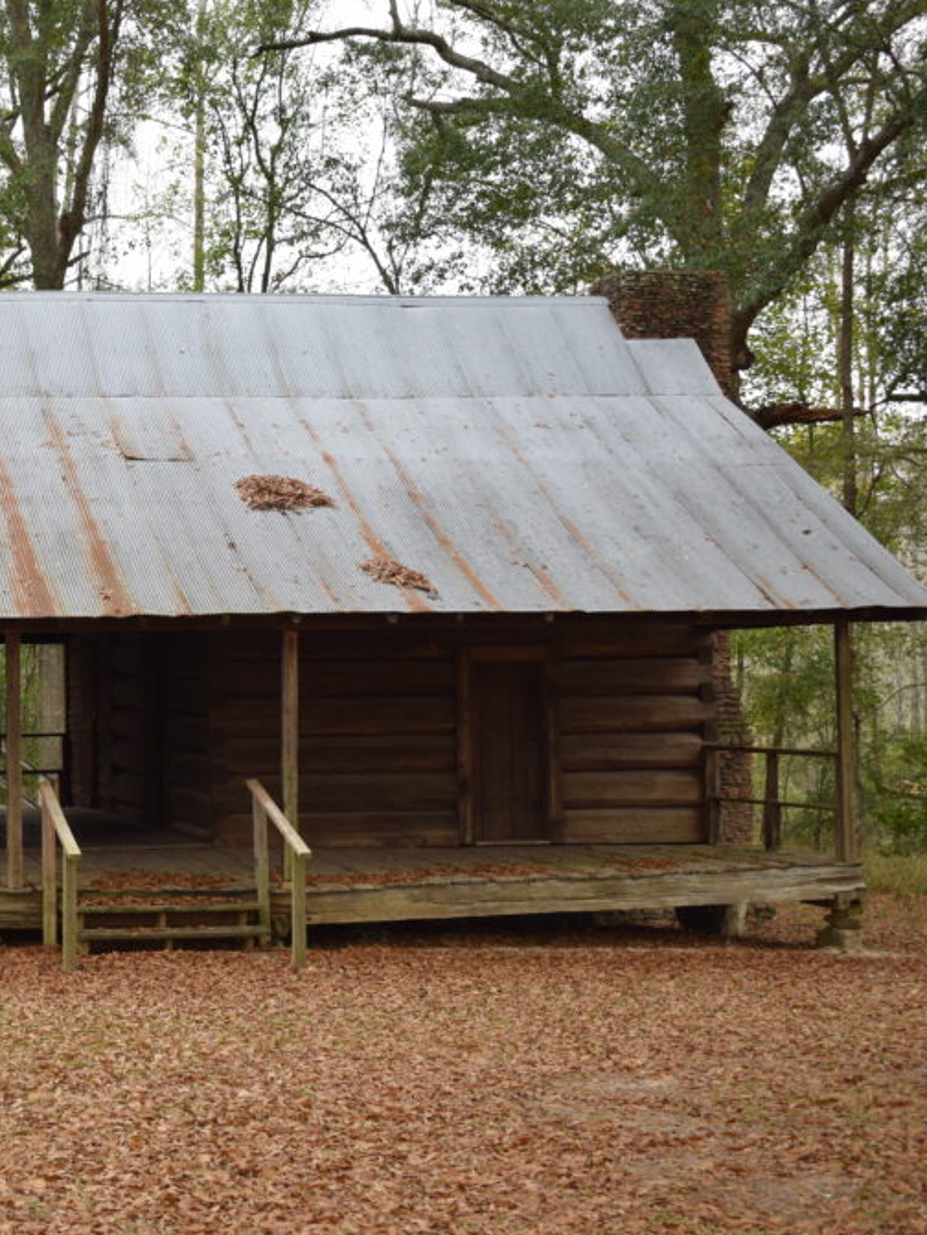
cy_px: 616
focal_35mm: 66
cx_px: 26
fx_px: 2354
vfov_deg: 29.4
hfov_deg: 21.6
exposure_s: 1/125
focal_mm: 30
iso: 160
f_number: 5.6
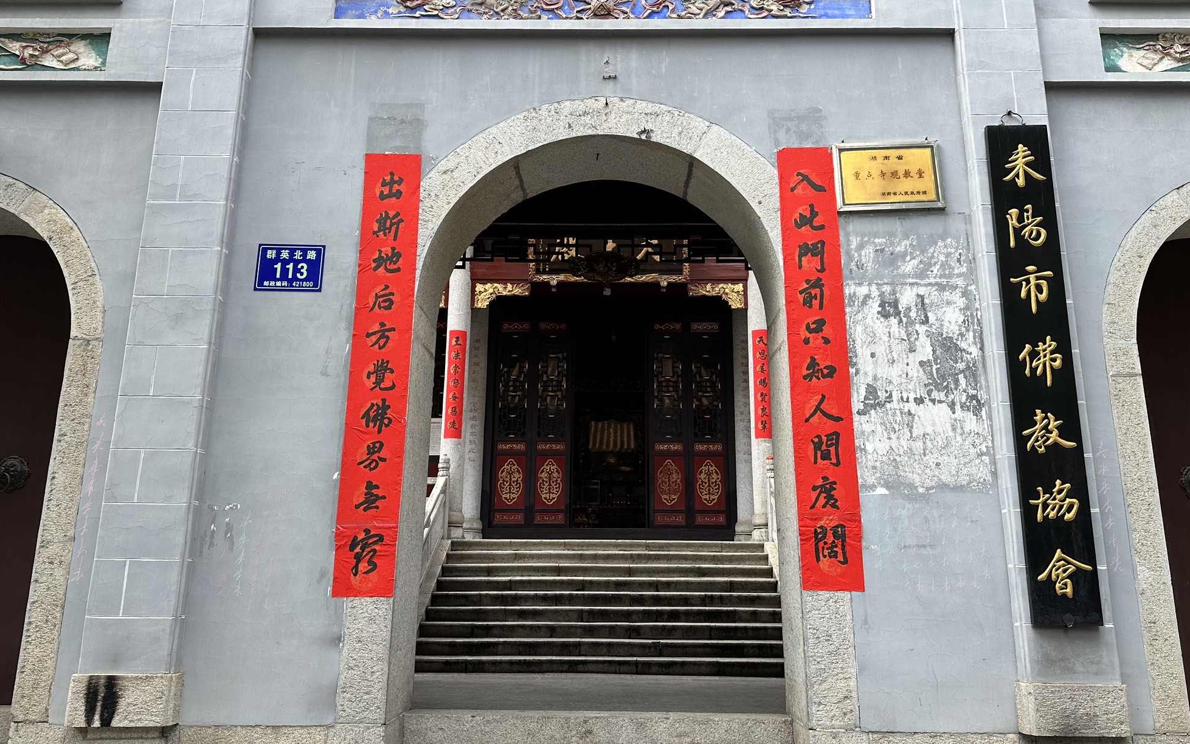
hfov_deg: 70.4
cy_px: 366
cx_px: 600
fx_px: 843
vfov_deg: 47.6
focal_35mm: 26
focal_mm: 6.86
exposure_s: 1/1009
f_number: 1.78
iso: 80
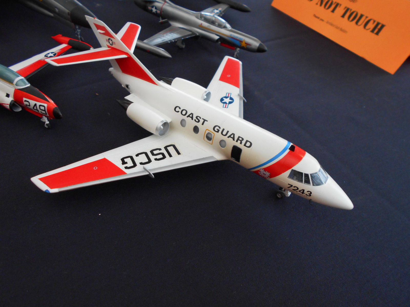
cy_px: 154
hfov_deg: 67.3
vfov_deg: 53.1
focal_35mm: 26
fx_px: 308
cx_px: 205
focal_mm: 4.6
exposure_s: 1/30
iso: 200
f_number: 3.2
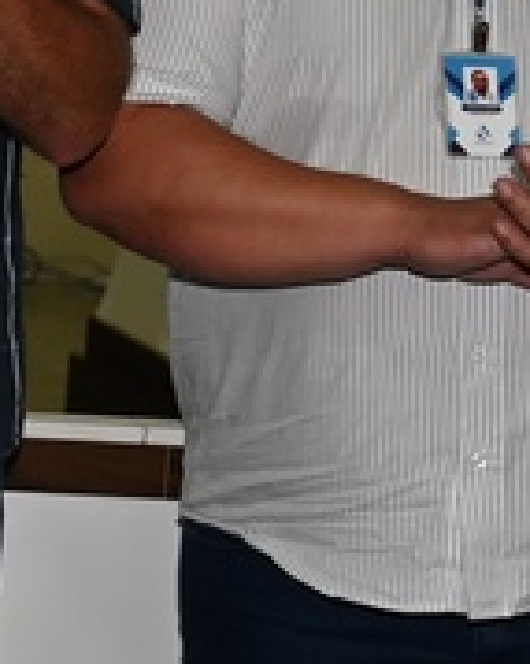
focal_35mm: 179
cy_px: -43
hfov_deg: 7.8
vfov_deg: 10.7
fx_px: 3513
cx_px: -901
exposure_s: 1/200
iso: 1250
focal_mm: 38
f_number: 4.5
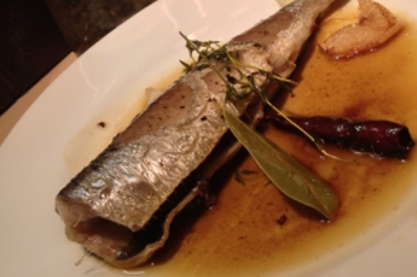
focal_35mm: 56
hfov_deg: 35.6
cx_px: 238
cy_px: 61
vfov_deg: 23.8
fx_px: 648
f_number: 2.4
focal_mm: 4.28
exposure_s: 1/20
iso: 50
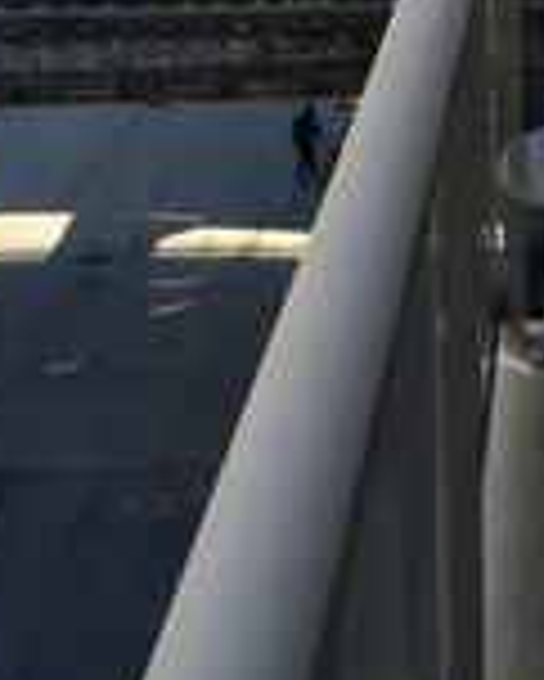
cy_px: -270
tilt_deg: -9.0
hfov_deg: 16.1
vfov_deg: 19.2
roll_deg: -1.2
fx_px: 1809
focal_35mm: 90
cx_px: 742
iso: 32
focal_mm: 4.15
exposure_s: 1/501
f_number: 2.2
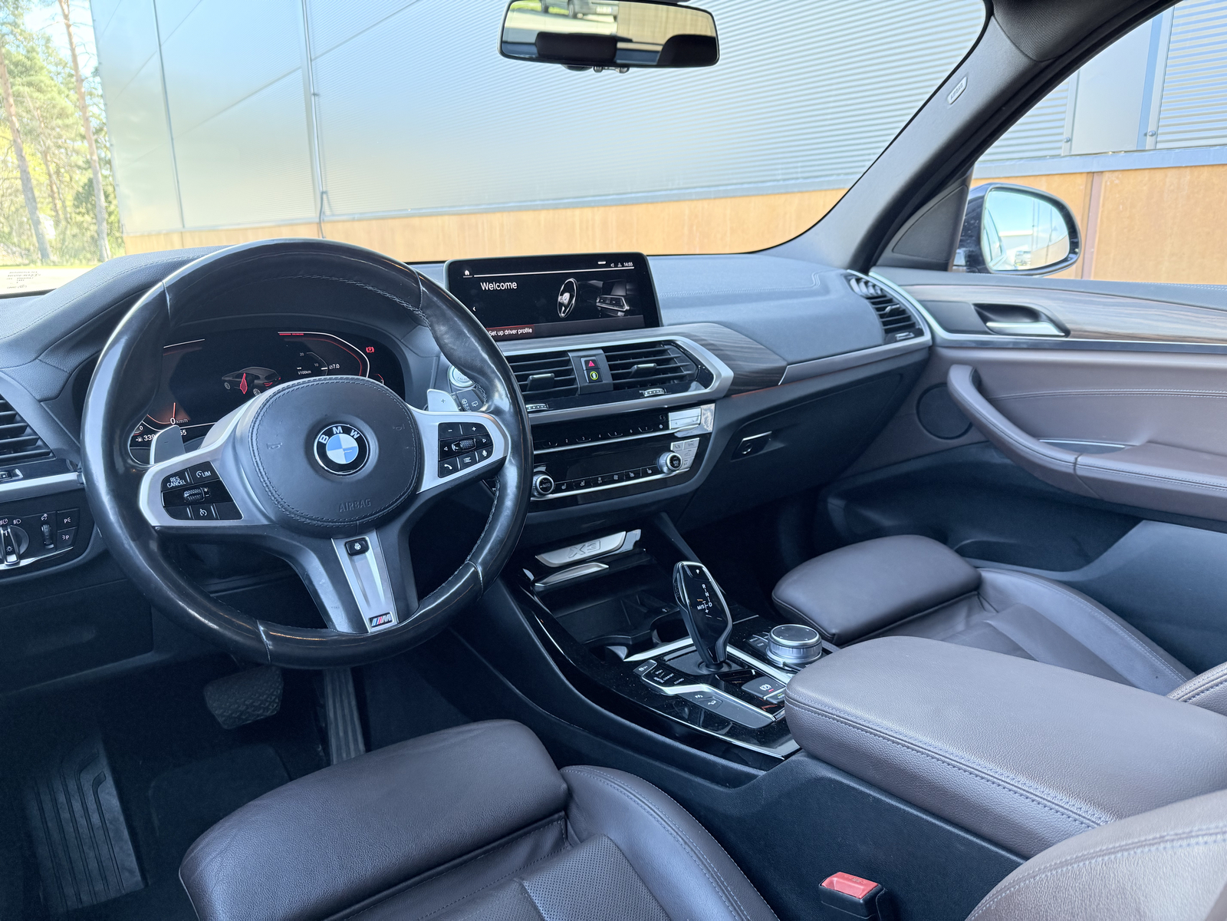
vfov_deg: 56.8
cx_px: 614
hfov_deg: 71.6
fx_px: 851
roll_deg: +0.7
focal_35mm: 24
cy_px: 460
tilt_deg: -14.6
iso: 160
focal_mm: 6.76
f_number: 1.78
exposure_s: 1/122
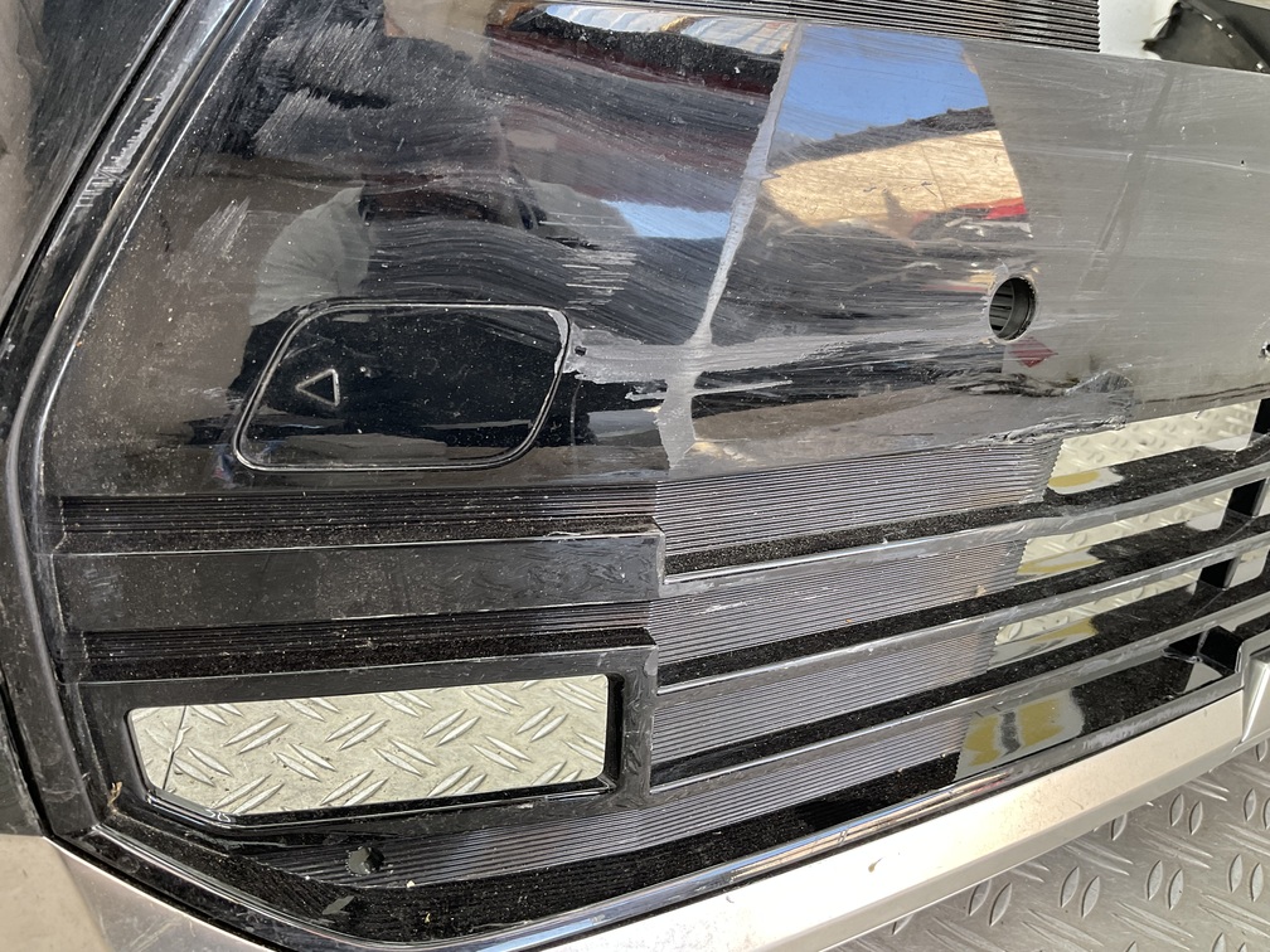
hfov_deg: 61.7
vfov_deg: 48.2
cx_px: 635
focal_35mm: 29
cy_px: 476
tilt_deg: -24.3
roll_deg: -9.4
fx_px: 1064
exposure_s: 1/50
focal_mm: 3
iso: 50
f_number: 1.8
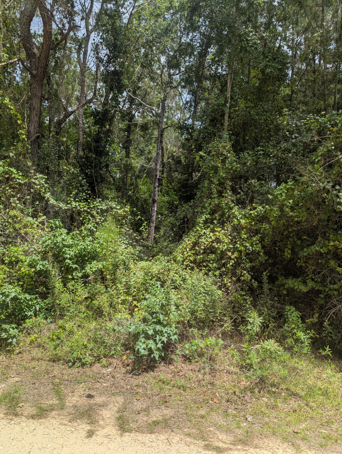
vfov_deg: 71.5
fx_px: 315
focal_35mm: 24
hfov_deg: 56.9
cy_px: 227
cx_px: 171
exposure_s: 1/1770
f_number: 1.85
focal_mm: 6.81
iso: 46
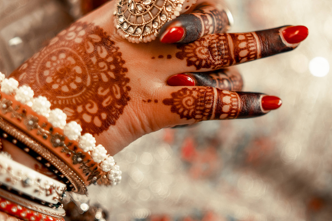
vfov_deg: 17.3
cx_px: 178
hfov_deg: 26.0
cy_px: 38
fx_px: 719
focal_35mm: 78
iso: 200
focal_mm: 35
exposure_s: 1/400
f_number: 1.4
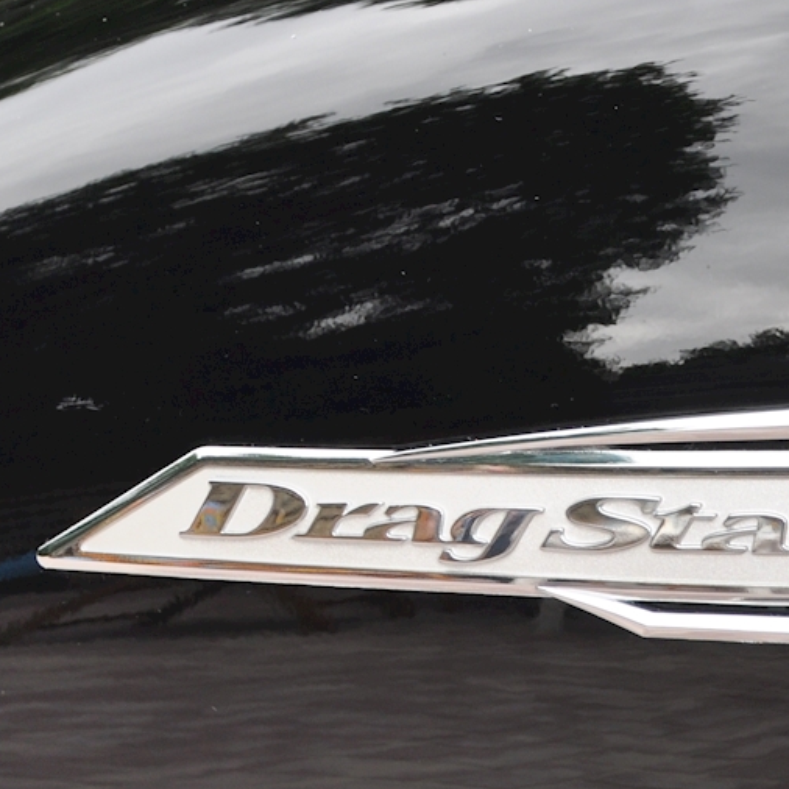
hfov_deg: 4.8
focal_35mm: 363
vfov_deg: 4.8
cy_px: 896
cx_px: 638
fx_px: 9351
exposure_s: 1/200
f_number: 7.1
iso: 200
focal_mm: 75
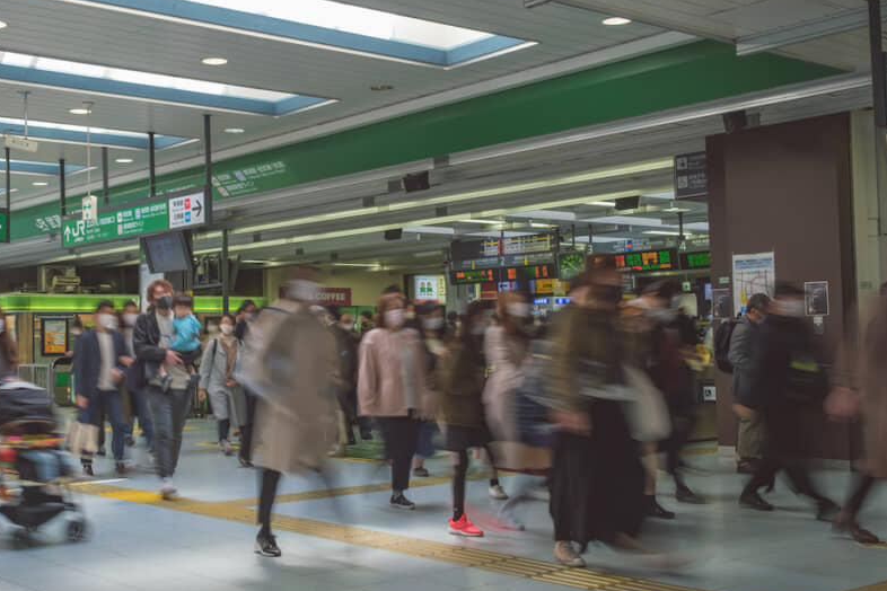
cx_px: 335
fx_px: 1059
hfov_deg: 45.1
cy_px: 285
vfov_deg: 31.2
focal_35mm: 43
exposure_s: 1/8
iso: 80
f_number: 4
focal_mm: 22.3
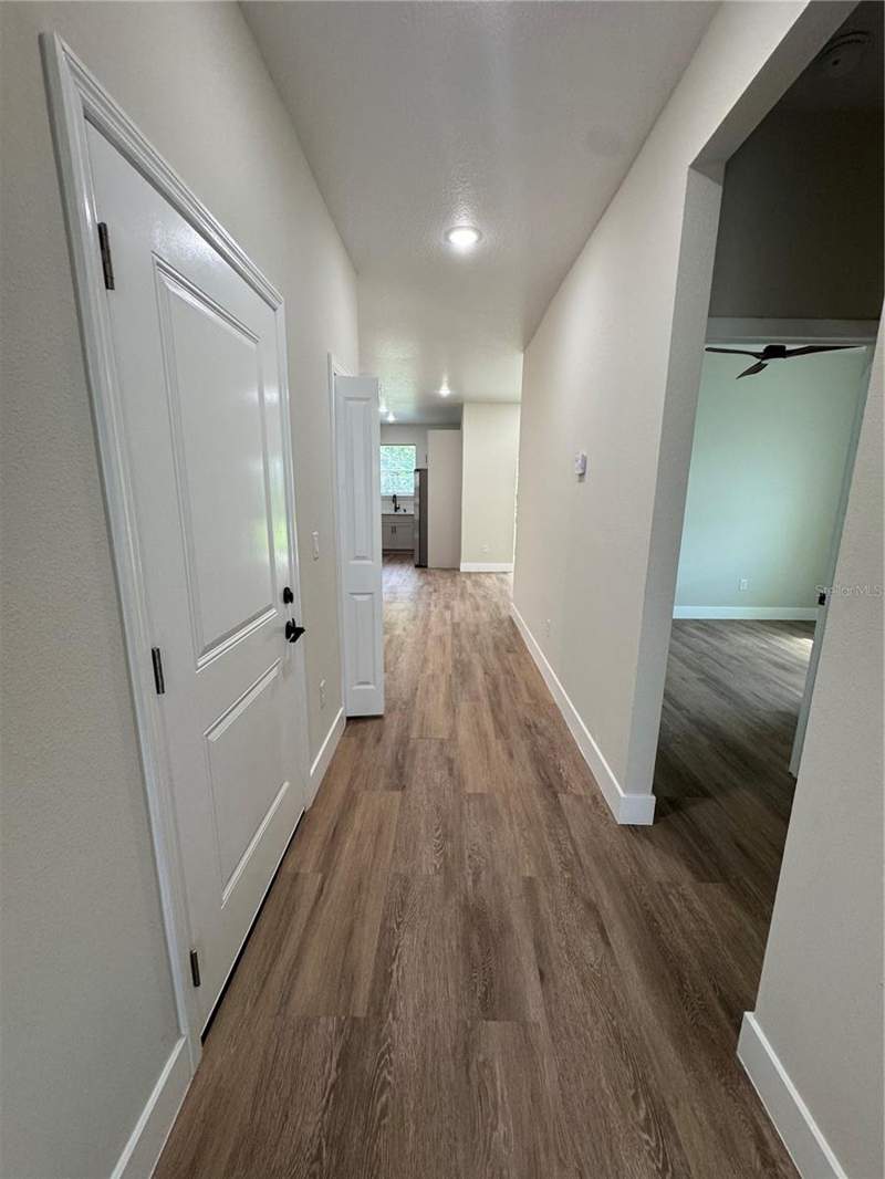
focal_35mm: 14
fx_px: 477
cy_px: 590
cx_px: 442
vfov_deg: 102.1
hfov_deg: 85.7
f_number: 2.2
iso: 200
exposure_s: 1/120
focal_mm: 2.22
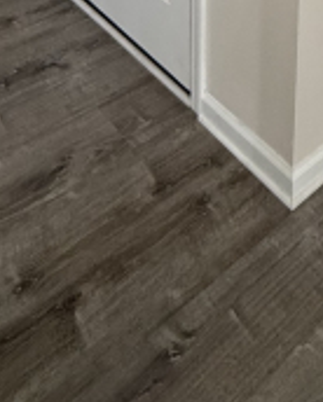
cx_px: 332
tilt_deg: -9.3
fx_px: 632
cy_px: -237
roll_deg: -2.3
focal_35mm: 53
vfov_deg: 24.8
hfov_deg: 26.9
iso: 320
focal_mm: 2.22
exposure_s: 1/120
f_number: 2.2
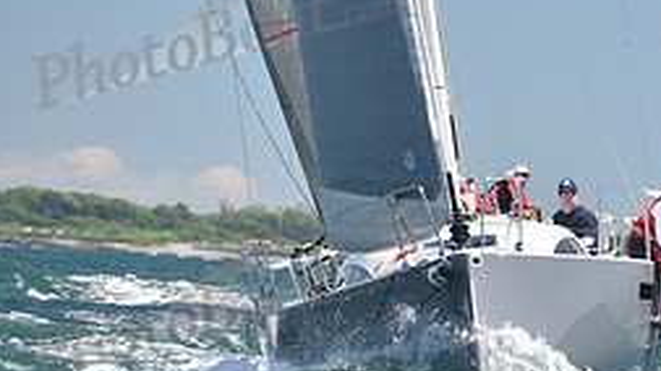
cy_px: 140
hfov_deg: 4.5
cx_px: 538
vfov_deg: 2.5
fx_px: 8426
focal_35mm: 481
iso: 320
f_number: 5
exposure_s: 1/800
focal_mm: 200
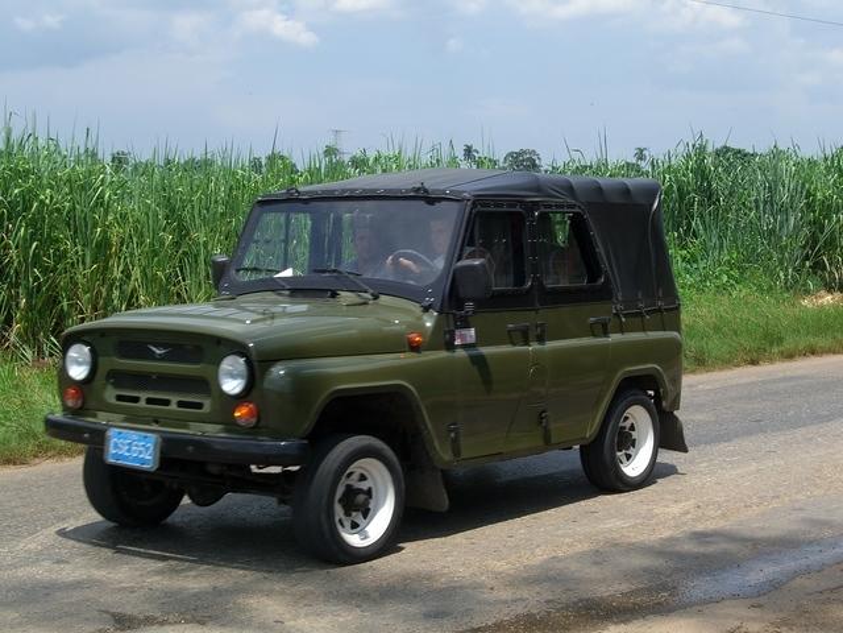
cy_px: 316
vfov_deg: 21.6
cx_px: 422
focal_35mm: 68
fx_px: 1656
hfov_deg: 28.6
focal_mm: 14.2
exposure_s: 1/400
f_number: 5.6
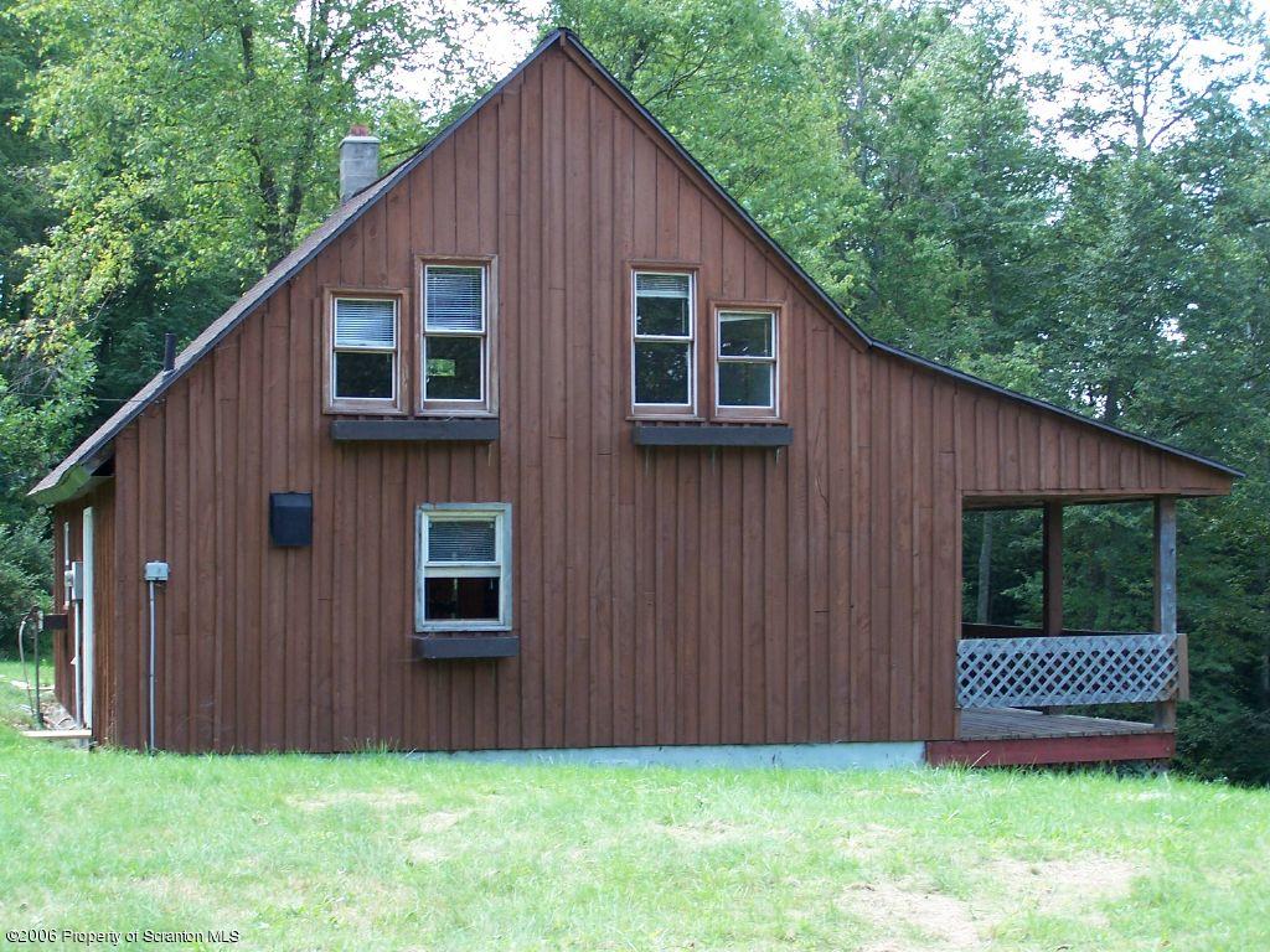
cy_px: 476
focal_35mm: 67
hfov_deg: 29.0
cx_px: 635
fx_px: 2458
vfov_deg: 21.9
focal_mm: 11.1
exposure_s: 1/100
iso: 80
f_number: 3.2
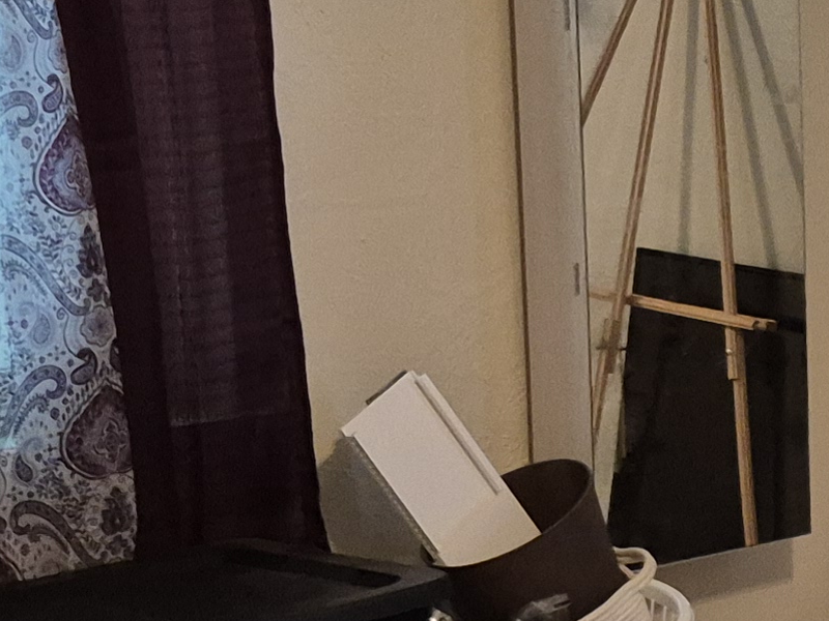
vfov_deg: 12.8
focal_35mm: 115
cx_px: 1488
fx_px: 2754
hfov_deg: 14.9
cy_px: 482
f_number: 1.8
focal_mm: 5.4
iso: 800
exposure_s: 1/120
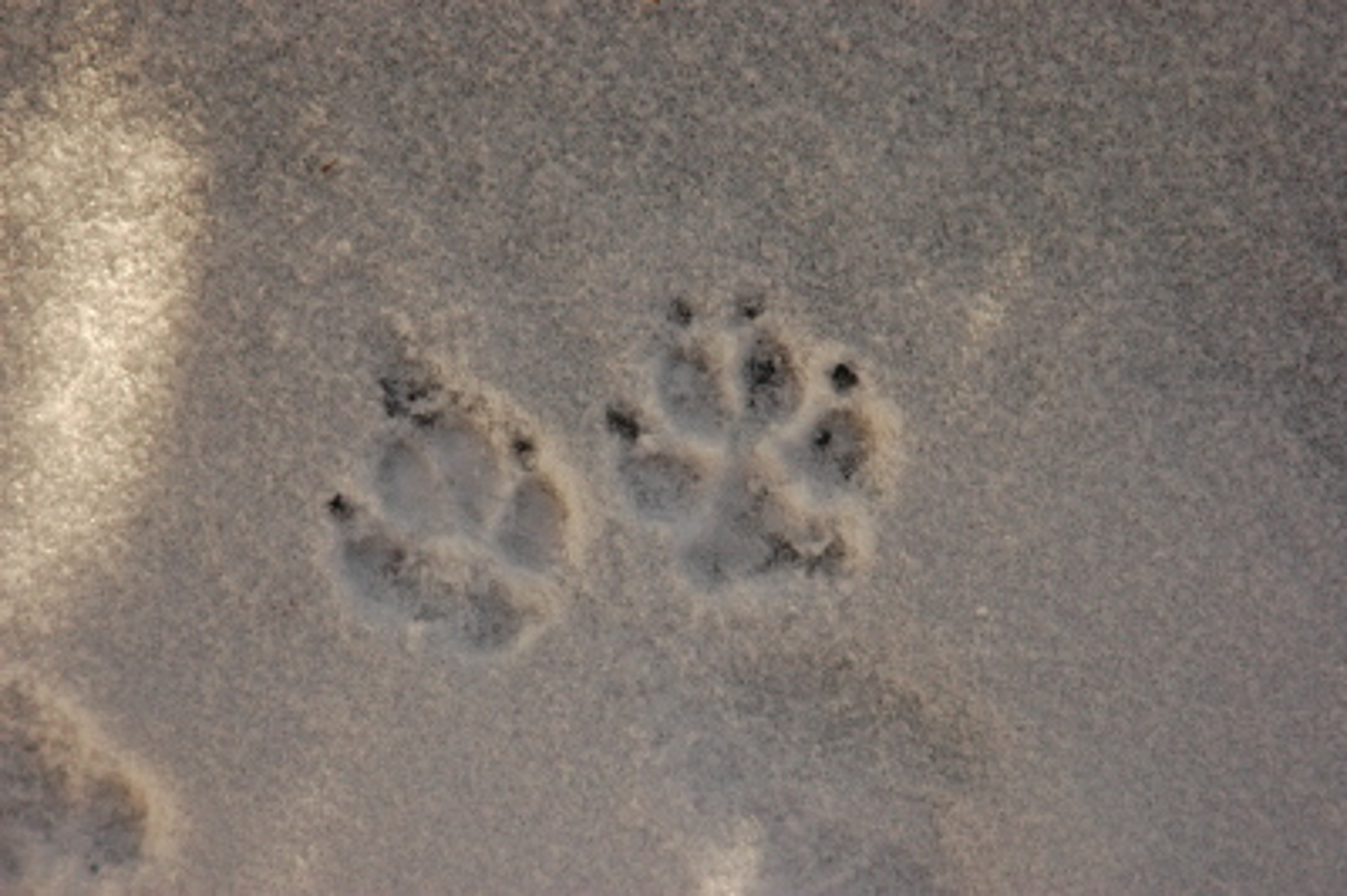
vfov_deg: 13.0
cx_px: 674
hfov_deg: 19.5
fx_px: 3925
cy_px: 448
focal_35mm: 105
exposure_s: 1/60
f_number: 11
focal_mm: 70
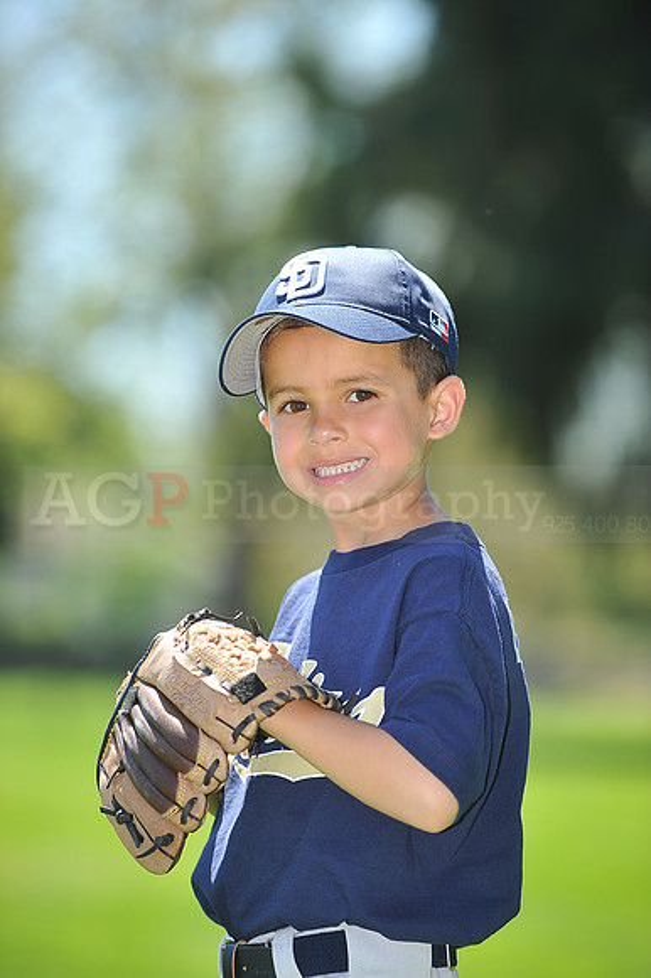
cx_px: 326
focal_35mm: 200
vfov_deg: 10.3
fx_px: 5431
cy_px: 489
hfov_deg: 6.9
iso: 200
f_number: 4.5
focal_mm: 200
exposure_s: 1/640
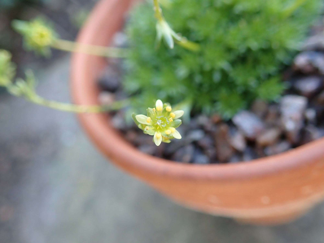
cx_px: 162
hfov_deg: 60.0
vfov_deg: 46.8
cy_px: 122
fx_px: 281
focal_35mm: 30
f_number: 2.3
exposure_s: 1/125
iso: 200
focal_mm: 5.5
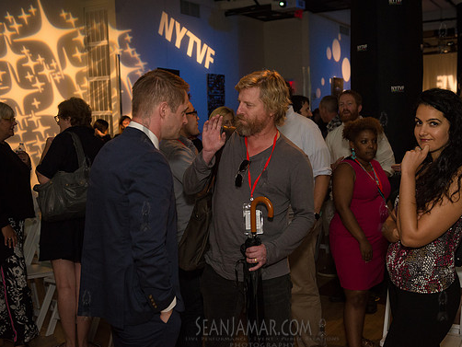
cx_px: 264
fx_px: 534
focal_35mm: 40
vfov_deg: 36.0
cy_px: 171
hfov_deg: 46.6
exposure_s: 1/500
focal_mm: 36
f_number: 4
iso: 2500
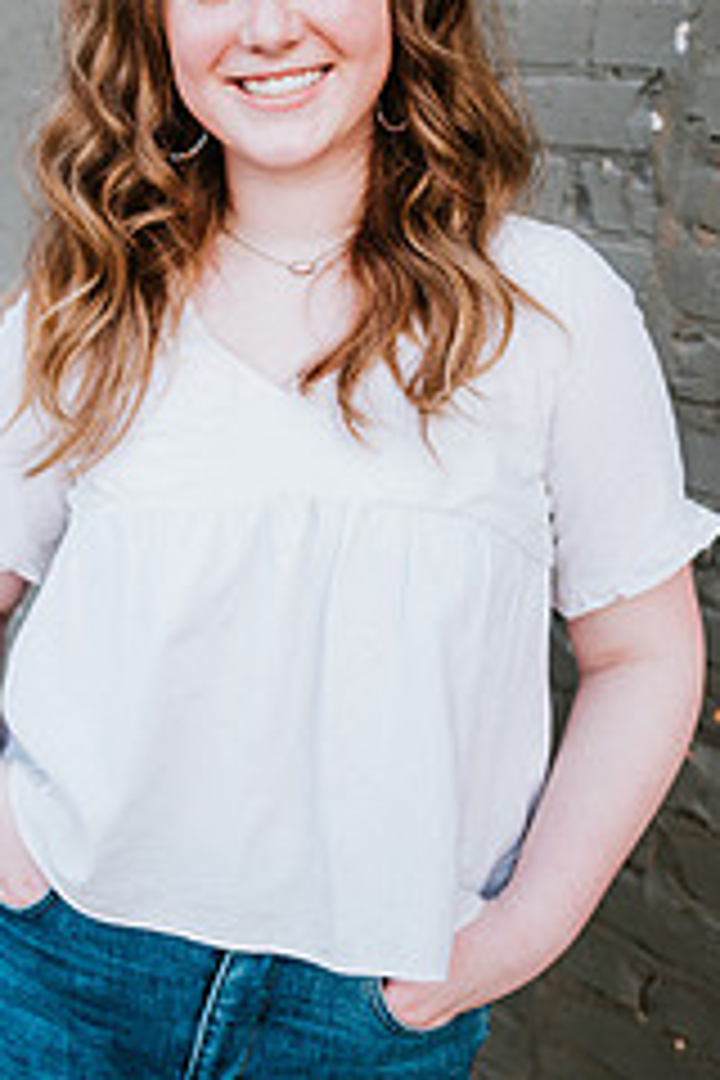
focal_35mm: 45
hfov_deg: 29.6
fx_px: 1350
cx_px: 230
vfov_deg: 43.5
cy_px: 482
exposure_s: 1/400
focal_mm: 24
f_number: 2
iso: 125
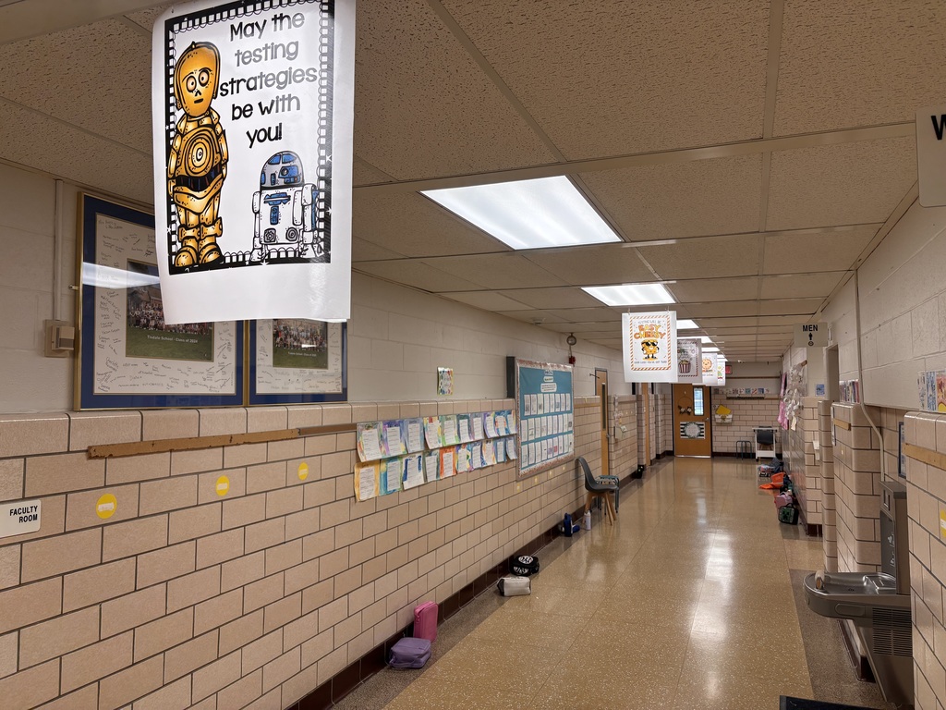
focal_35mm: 26
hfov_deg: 67.3
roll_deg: -0.3
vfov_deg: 53.1
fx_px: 711
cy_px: 355
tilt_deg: +3.2
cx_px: 473
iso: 40
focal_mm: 5.96
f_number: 1.6
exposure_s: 1/125
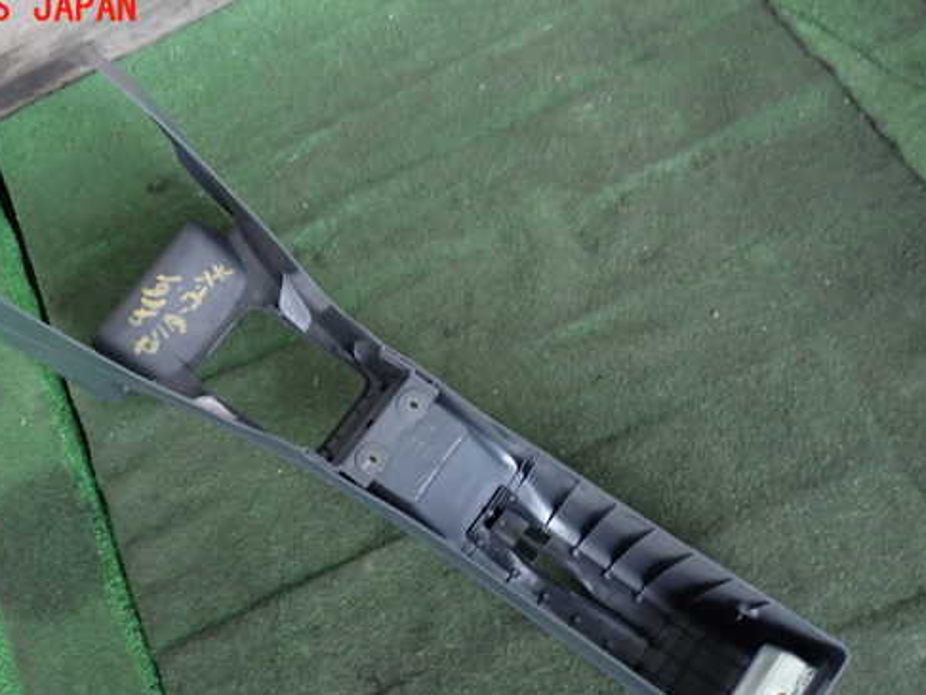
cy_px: 413
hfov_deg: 49.7
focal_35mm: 37
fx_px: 990
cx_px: 362
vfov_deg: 38.6
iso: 250
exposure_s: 1/30
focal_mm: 5.4
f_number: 2.3
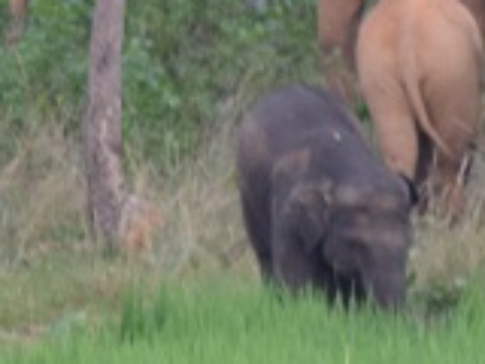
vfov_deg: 1.5
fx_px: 13647
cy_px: -188
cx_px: 206
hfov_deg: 2.0
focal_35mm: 974
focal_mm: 90
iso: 400
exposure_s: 1/50
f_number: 6.3
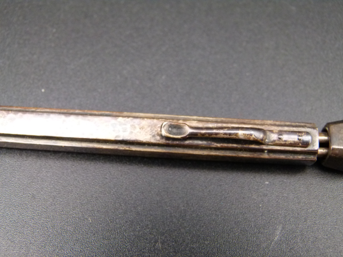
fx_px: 436
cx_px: 172
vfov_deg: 32.9
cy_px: 128
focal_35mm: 44
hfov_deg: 42.9
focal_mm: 7.9
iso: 400
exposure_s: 1/60
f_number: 3.2
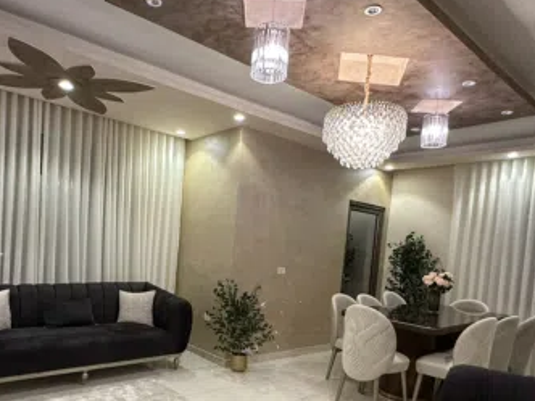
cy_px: 272
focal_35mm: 27
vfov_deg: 50.3
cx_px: 230
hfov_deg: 65.0
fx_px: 417
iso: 250
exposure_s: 1/100
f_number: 2.2
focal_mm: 2.22
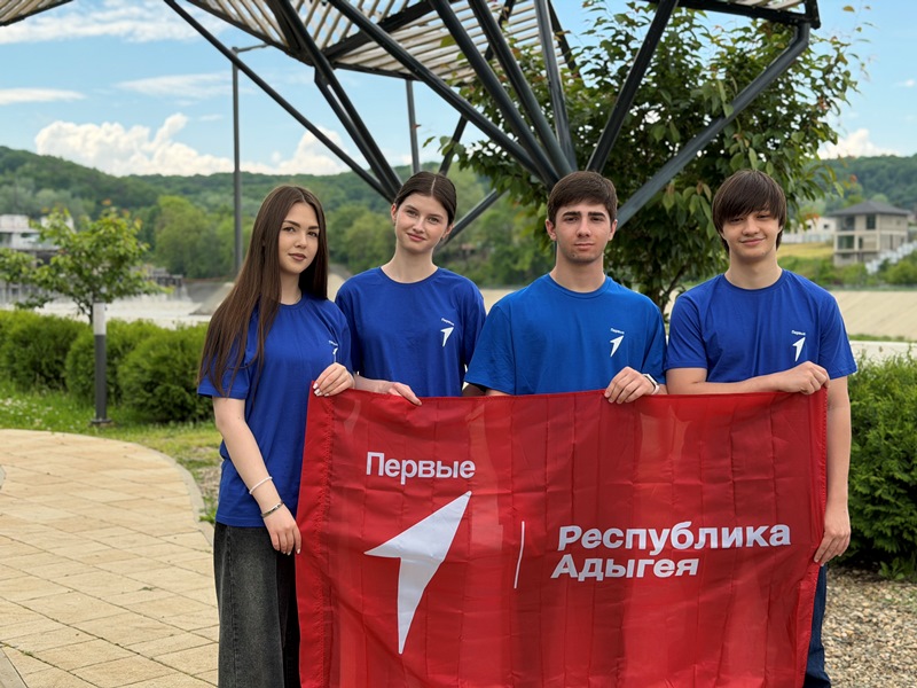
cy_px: 344
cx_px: 458
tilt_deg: -2.6
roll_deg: +1.1
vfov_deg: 30.3
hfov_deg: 39.7
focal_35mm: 48
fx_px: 1272
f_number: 1.78
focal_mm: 6.76
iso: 80
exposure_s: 1/1242
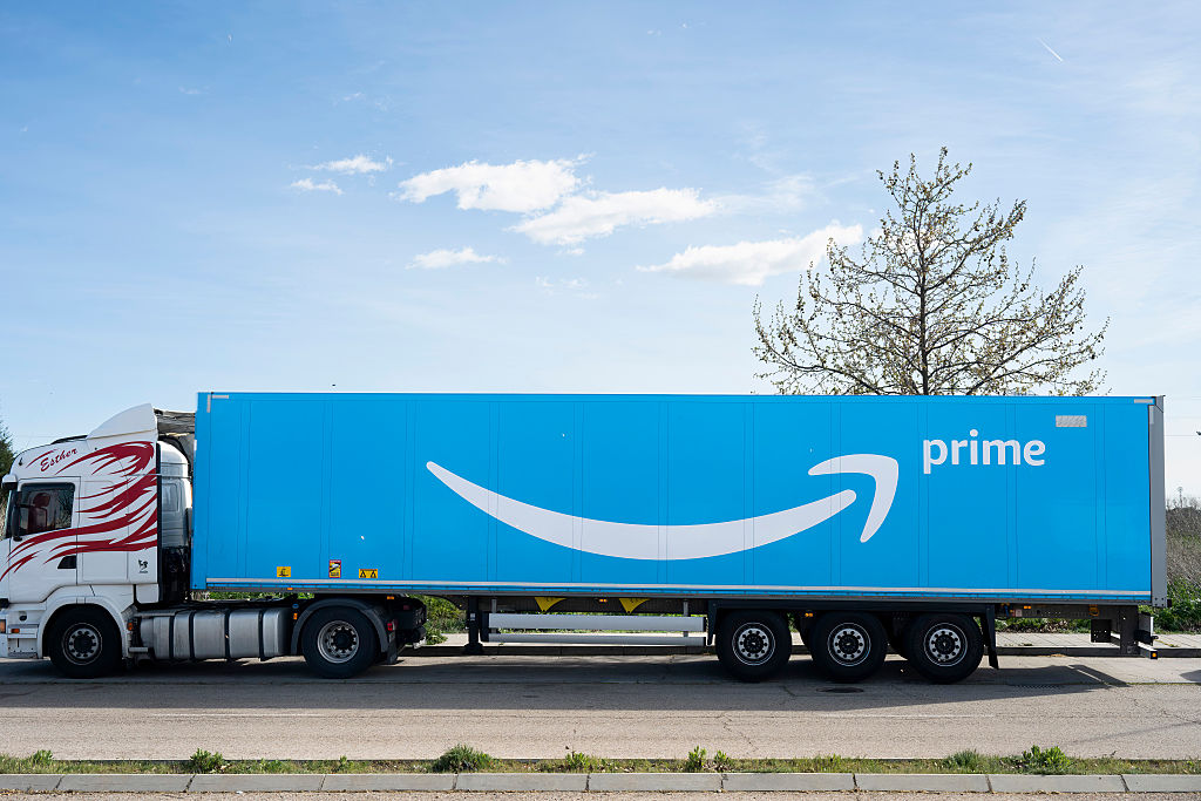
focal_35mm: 37
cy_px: 400
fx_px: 1234
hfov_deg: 51.9
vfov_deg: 36.0
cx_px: 600
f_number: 7.1
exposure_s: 1/320
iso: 100
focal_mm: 37
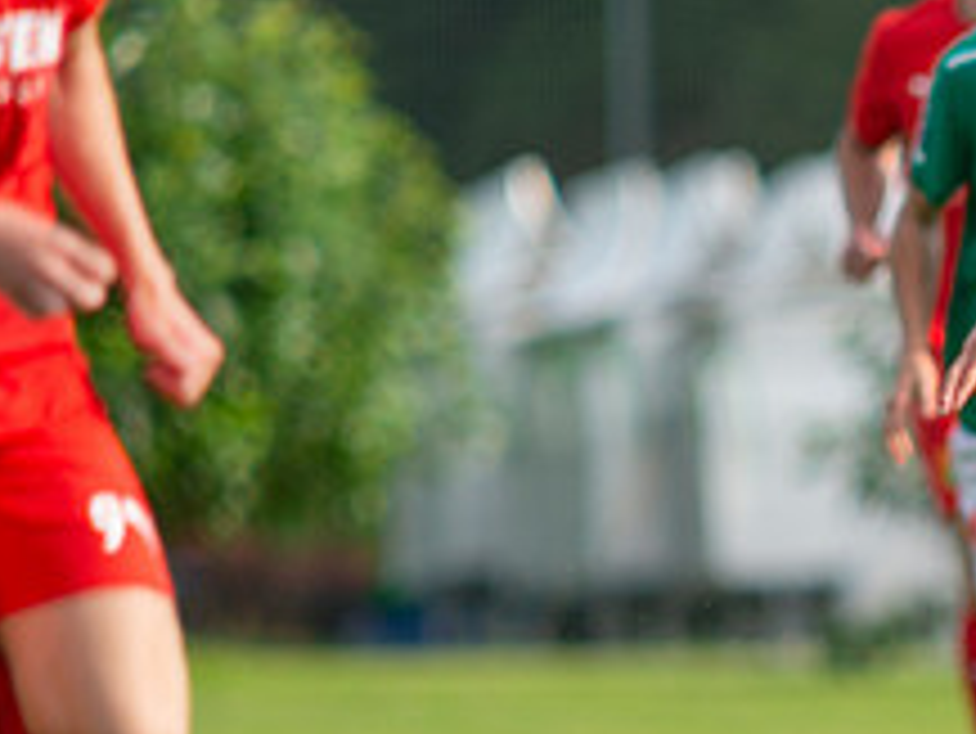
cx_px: 1389
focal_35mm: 1395
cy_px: 542
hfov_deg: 1.4
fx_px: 39354
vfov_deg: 1.1
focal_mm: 420
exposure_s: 1/1250
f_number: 4
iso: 320
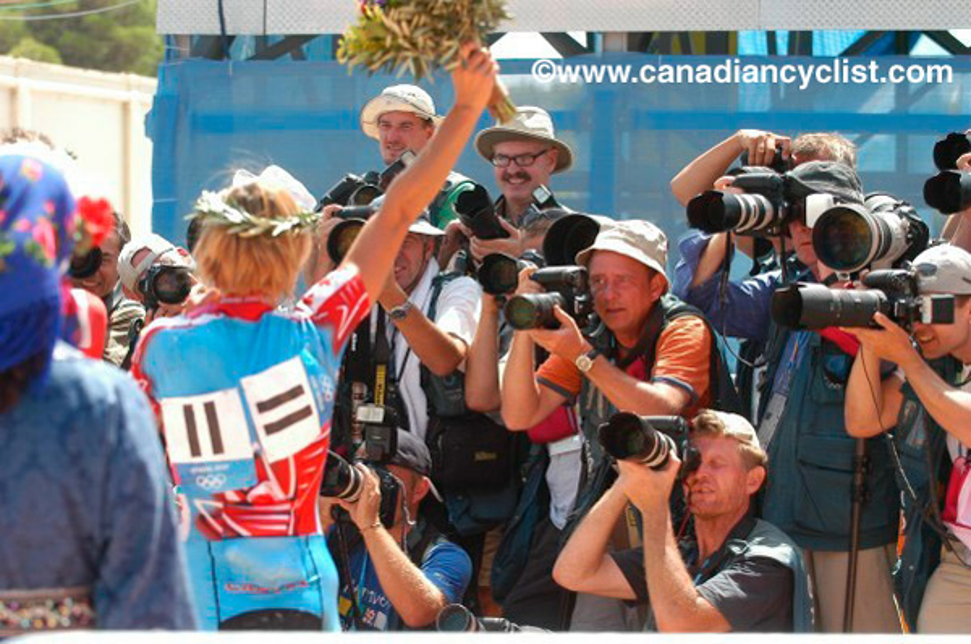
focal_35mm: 135
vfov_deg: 10.1
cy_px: 322
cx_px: 486
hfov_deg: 15.2
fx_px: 3635
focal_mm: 90
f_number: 3.5
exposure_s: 1/640
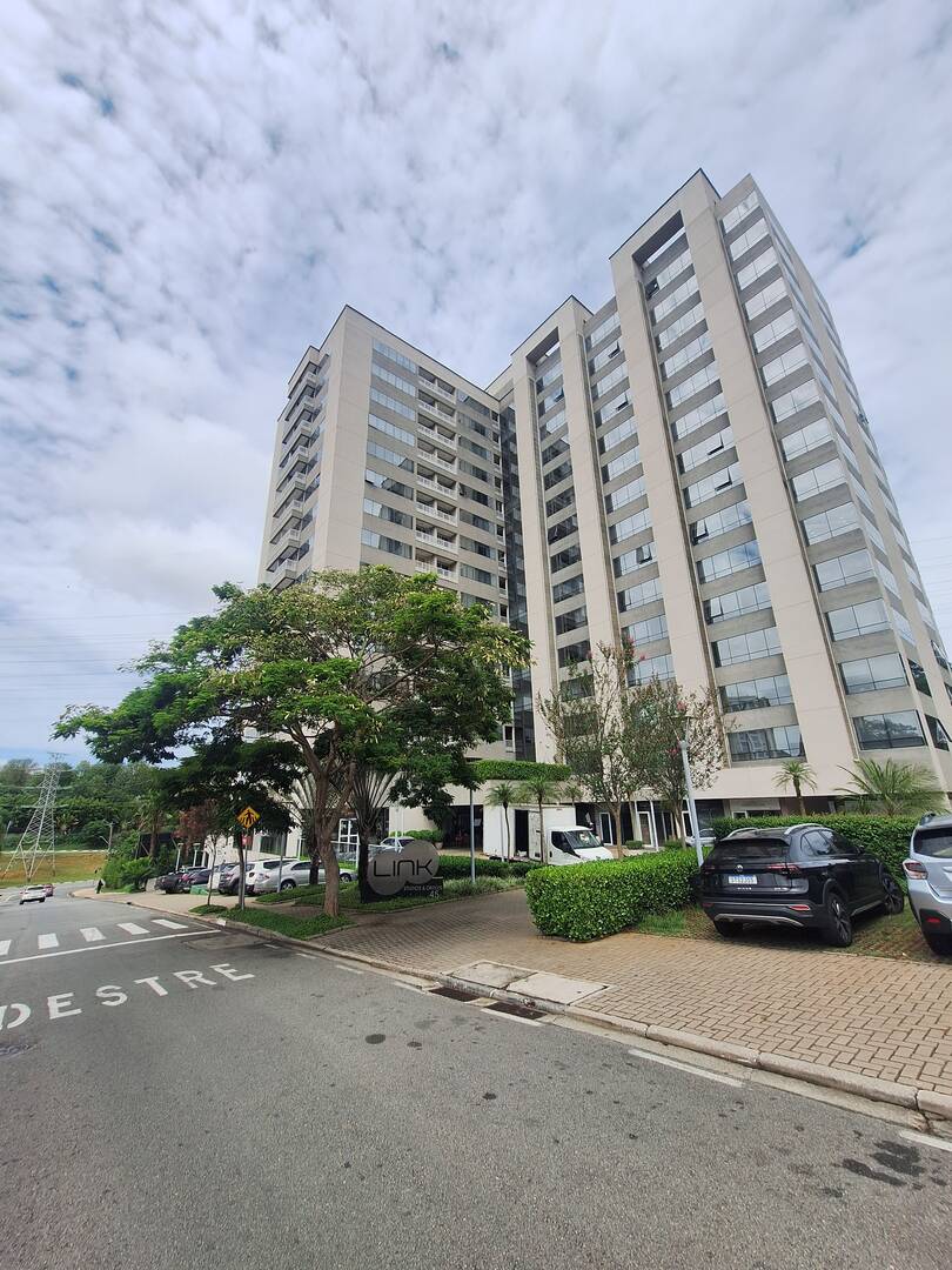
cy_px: 635
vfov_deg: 106.2
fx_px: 477
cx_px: 476
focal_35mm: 13
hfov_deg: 89.9
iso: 40
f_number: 2.2
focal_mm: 1.74
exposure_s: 1/2020
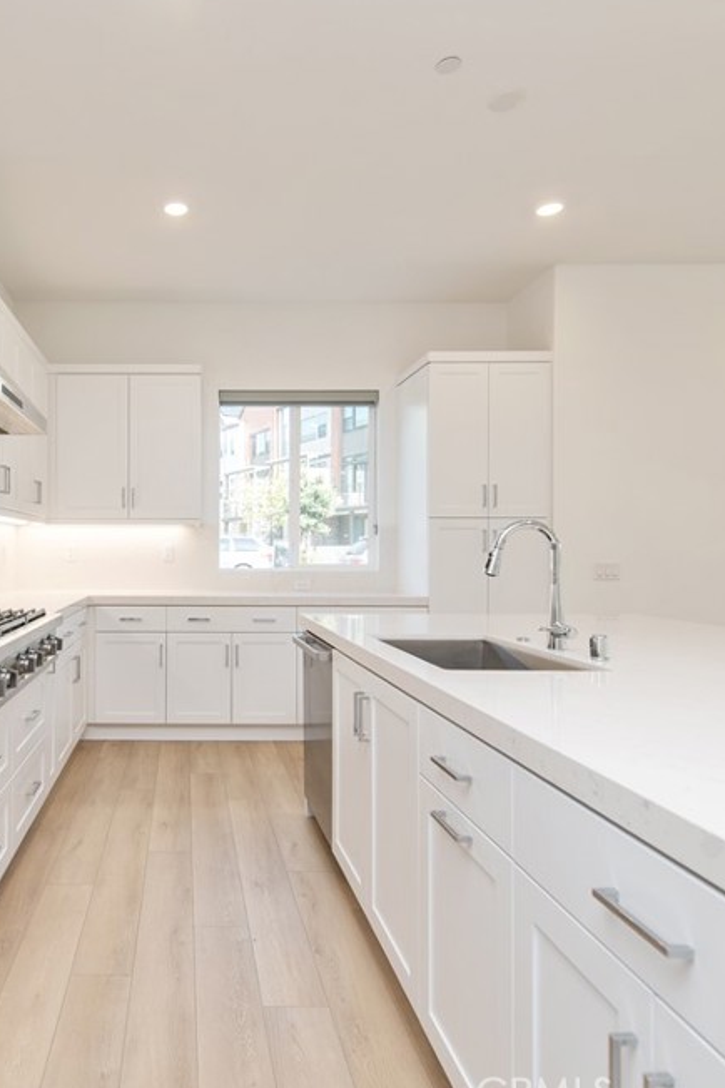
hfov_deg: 54.5
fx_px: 665
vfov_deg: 78.6
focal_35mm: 22
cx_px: 179
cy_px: 547
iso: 200
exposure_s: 1/80
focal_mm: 14
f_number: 4.5
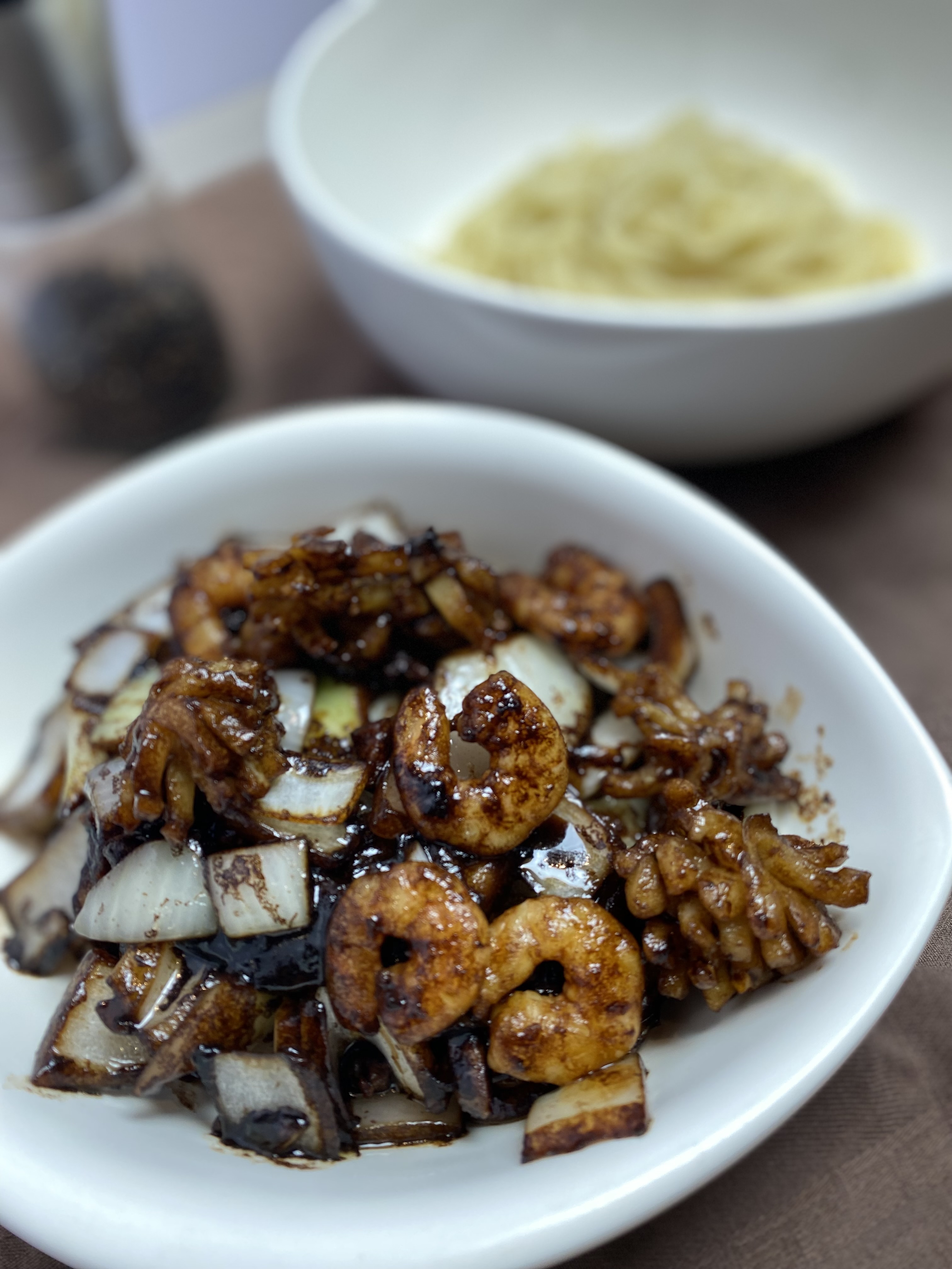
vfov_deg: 67.3
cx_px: 476
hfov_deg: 53.1
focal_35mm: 26
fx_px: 953
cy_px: 634
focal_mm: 4.25
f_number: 1.8
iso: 100
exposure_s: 1/120
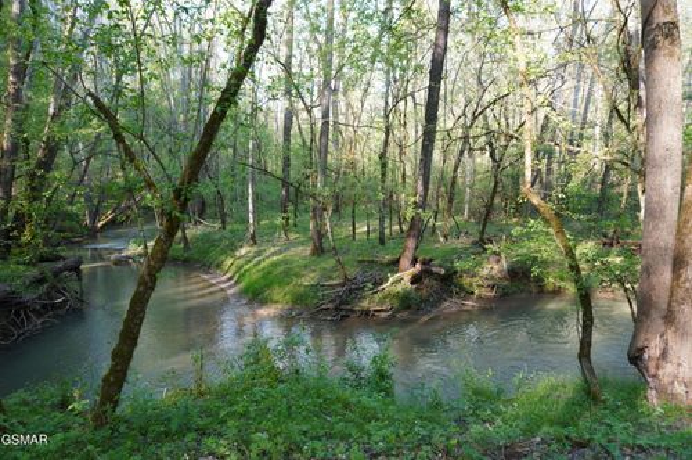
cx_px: 346
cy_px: 230
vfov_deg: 53.0
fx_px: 461
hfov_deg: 73.8
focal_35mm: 24
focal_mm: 16
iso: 100
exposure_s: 1/40
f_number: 4
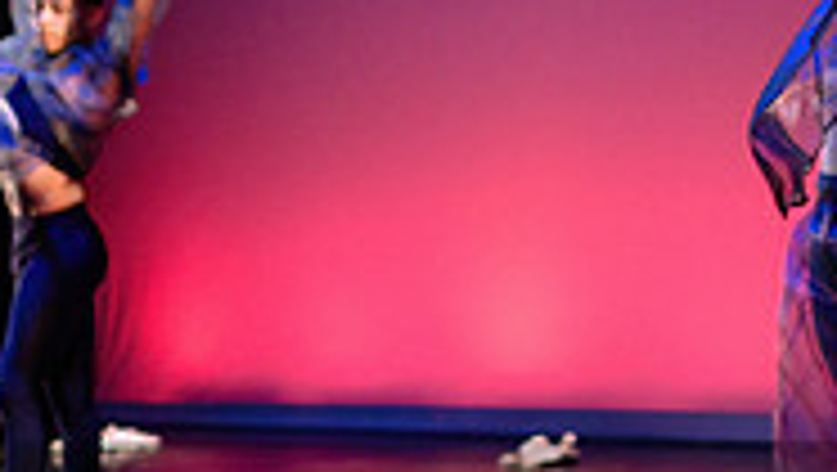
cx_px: 680
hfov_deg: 23.8
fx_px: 1955
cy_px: 356
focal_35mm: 88
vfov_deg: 13.7
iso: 1000
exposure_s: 1/400
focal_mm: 24
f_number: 1.4
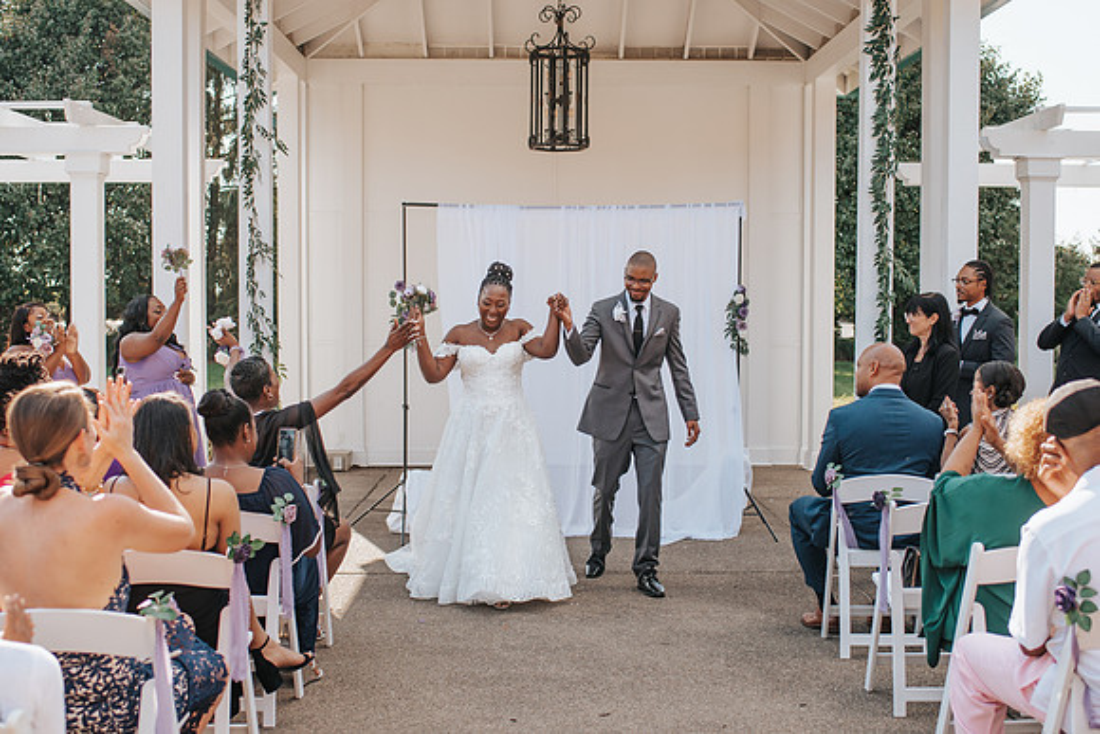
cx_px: 555
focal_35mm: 48
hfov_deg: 41.0
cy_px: 370
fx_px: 1472
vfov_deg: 28.0
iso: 110
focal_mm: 35
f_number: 2.8
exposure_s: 1/1250
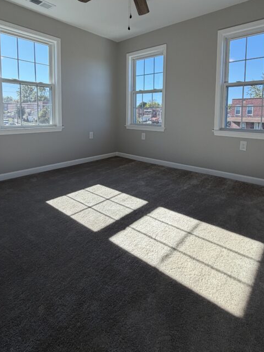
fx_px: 204
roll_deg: -1.4
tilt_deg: -3.9
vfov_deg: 80.1
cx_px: 139
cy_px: 130
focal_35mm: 20
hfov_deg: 65.9
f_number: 2.2
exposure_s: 1/197
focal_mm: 2.22
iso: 40
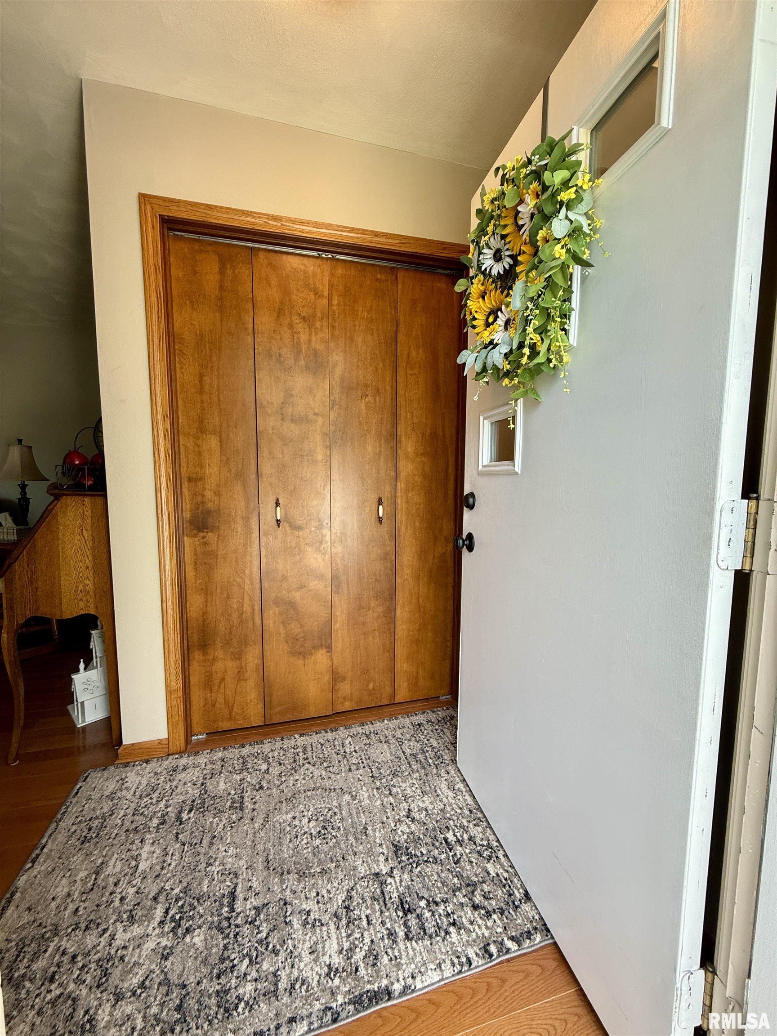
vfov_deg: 102.1
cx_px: 388
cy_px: 518
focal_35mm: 14
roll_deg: -1.4
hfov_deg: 85.7
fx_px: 419
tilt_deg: -6.1
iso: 125
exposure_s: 1/120
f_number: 2.2
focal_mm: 2.22
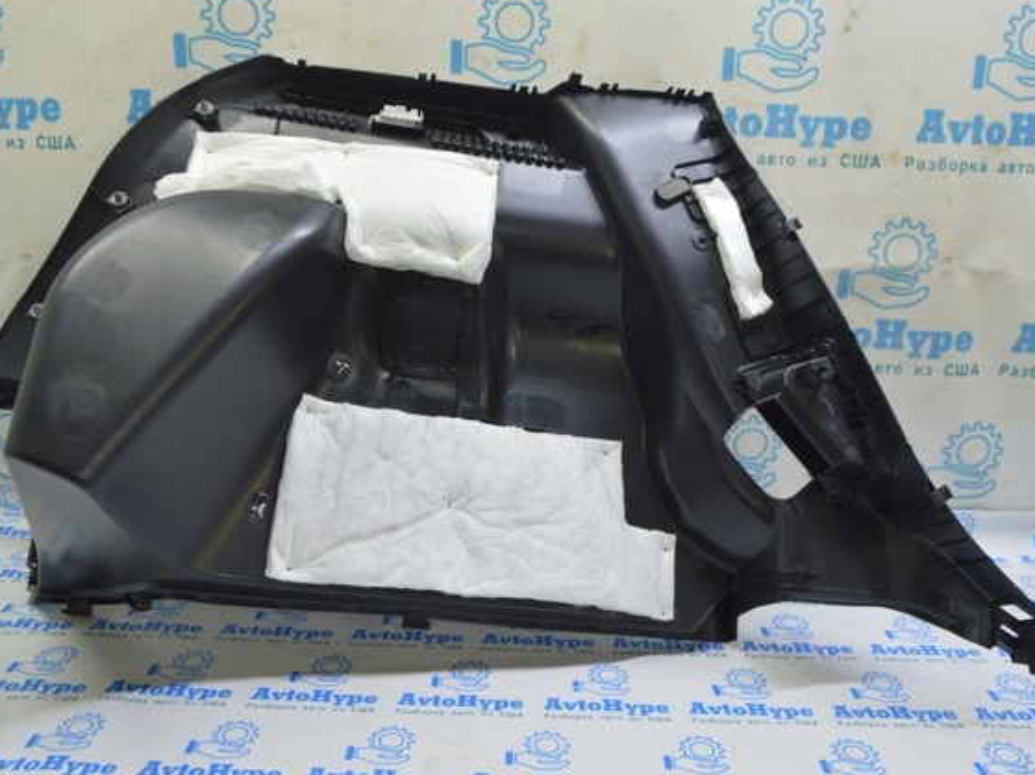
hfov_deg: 55.4
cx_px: 515
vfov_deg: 42.9
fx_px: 986
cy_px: 384
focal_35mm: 33
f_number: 5.6
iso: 400
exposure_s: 1/20
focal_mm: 20
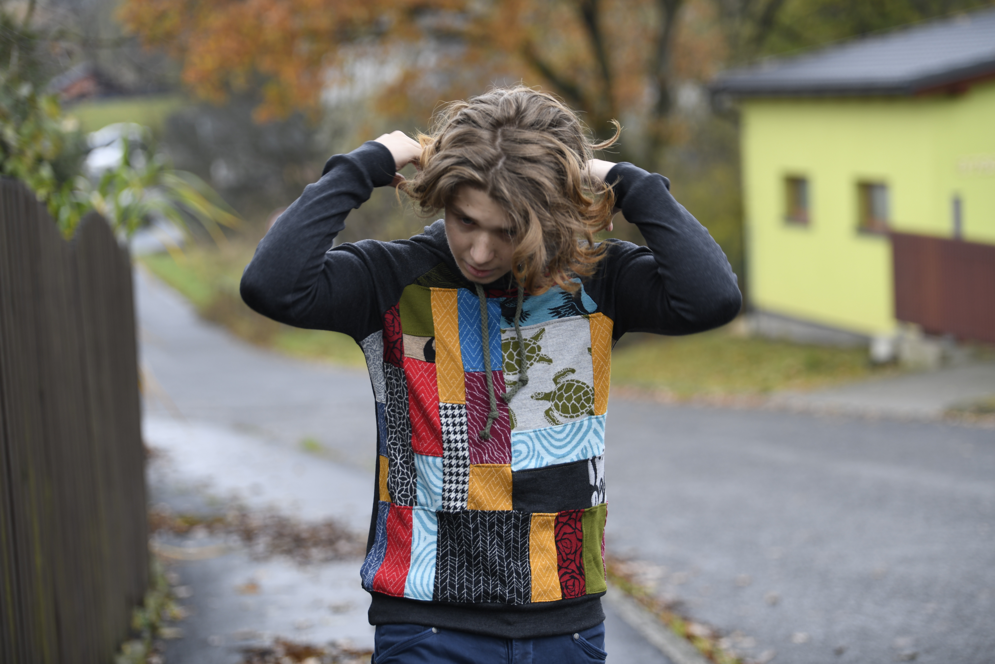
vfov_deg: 14.4
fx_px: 2625
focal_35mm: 95
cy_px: 332
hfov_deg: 21.5
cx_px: 498
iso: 250
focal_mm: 95
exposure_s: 1/200
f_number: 2.8
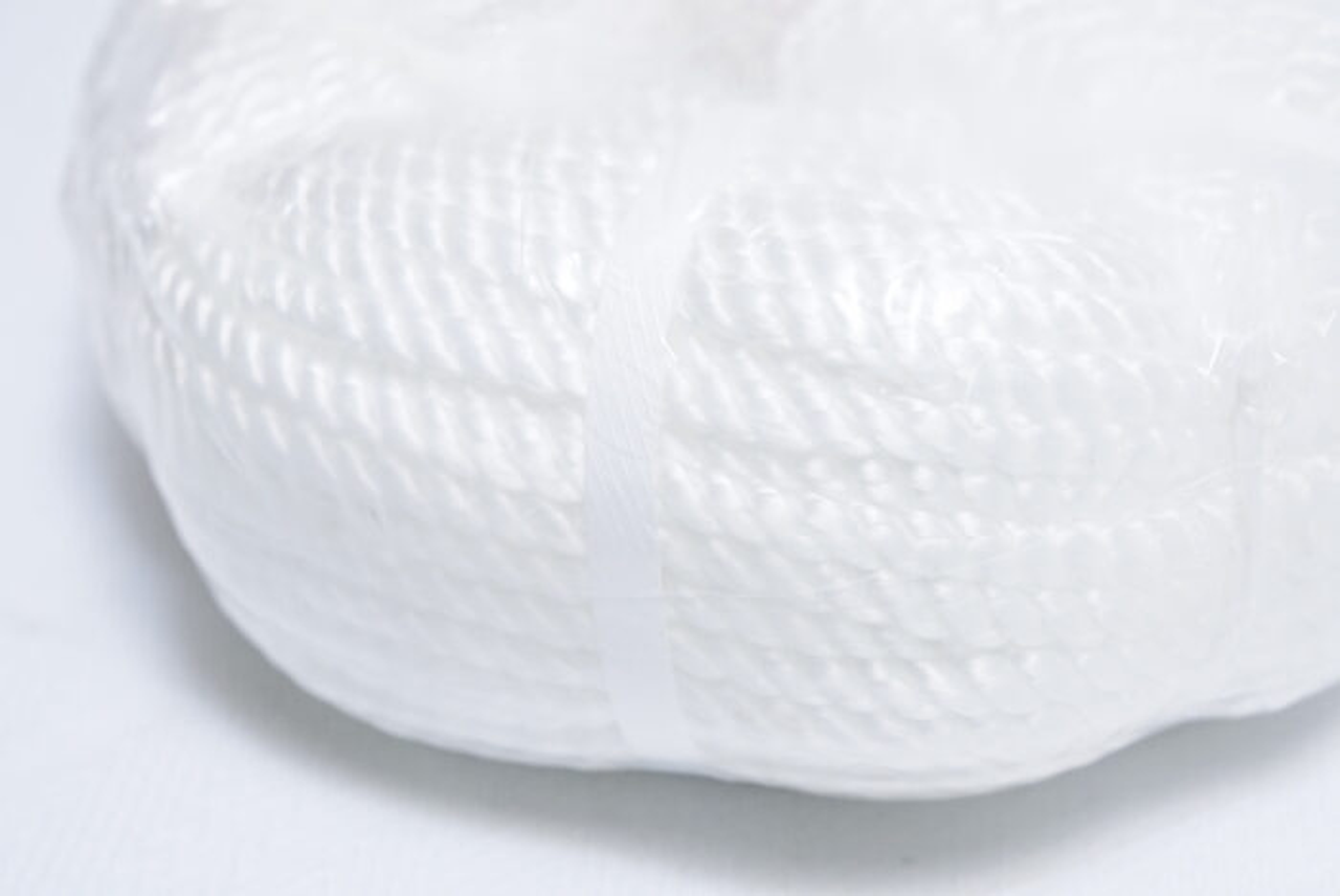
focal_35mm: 70
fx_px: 2608
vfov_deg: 19.5
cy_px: 448
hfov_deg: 28.8
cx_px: 670
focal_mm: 70
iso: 3200
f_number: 9
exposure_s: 1/200
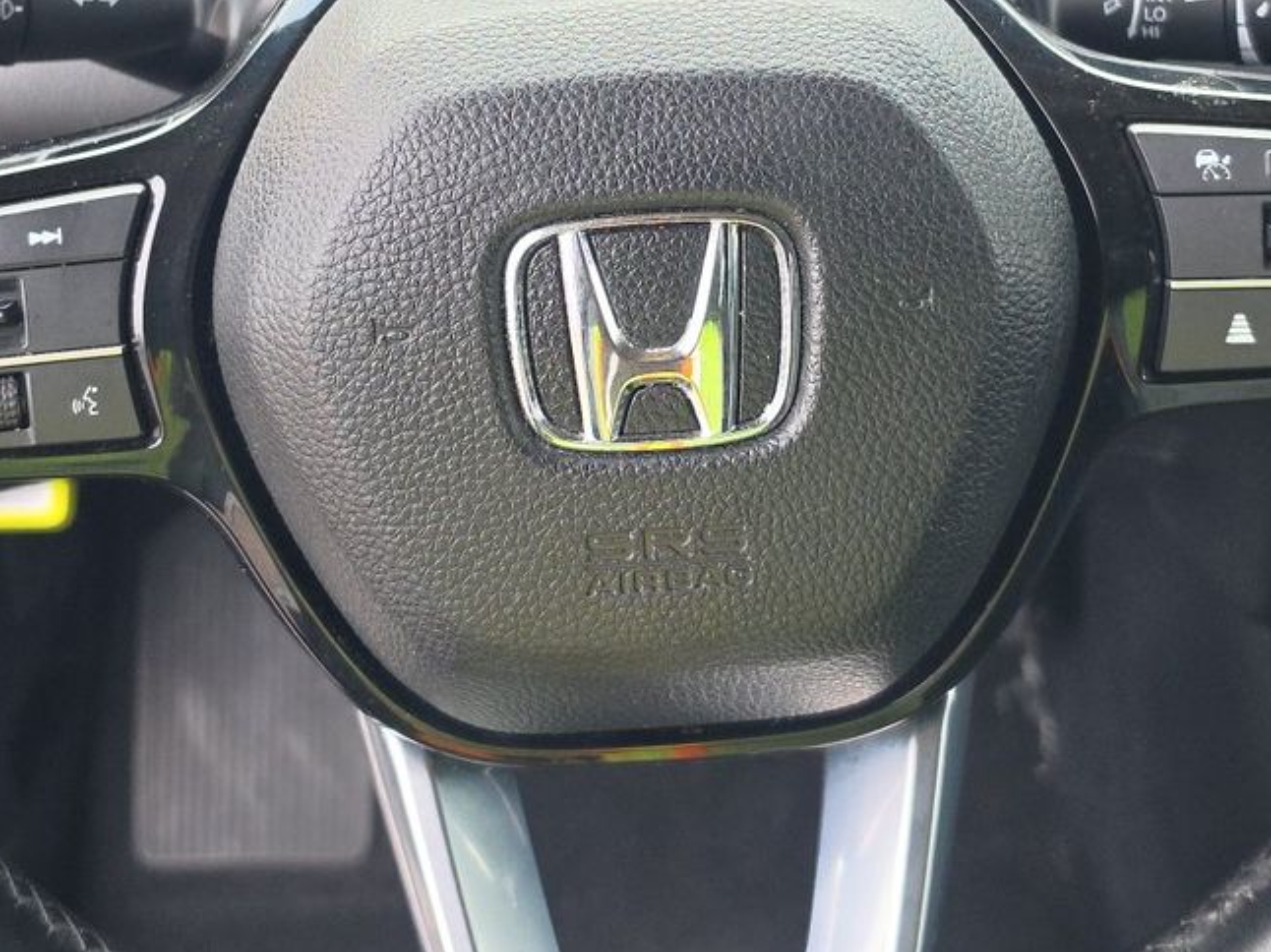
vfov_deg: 25.0
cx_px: 612
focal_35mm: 57
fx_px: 2092
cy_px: 138
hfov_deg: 33.8
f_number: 1.4
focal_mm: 6.5
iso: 53
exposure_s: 1/119
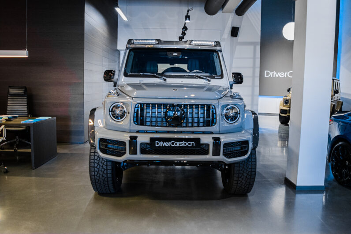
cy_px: 117
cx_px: 176
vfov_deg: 43.6
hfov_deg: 62.0
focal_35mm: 30
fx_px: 292
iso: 1250
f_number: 3.8
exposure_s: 1/60
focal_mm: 20
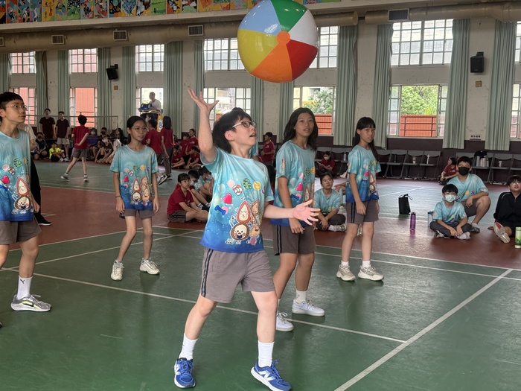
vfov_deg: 30.3
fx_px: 722
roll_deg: -2.1
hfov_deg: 39.7
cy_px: 196
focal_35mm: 48
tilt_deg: -5.7
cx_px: 260
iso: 80
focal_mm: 6.76
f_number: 1.78
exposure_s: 1/266
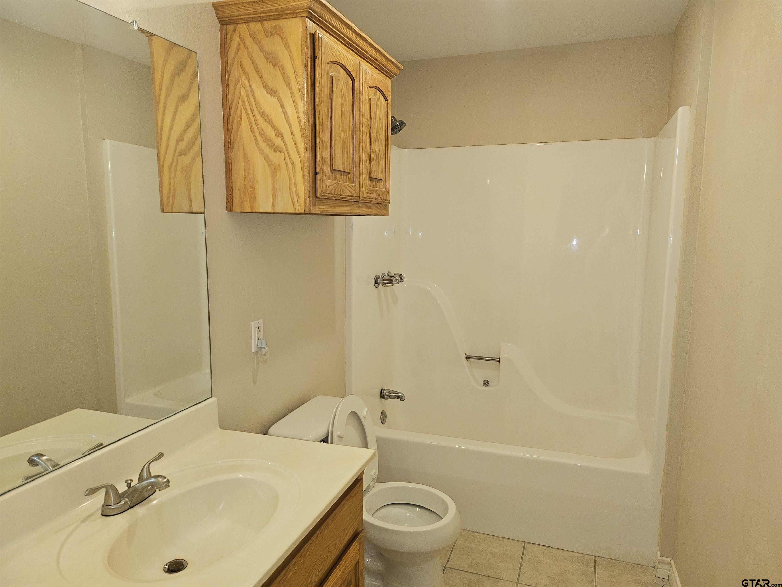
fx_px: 542
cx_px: 391
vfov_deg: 56.8
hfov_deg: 71.6
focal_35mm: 24
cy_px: 294
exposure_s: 1/60
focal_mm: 5
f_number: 1.8
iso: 64
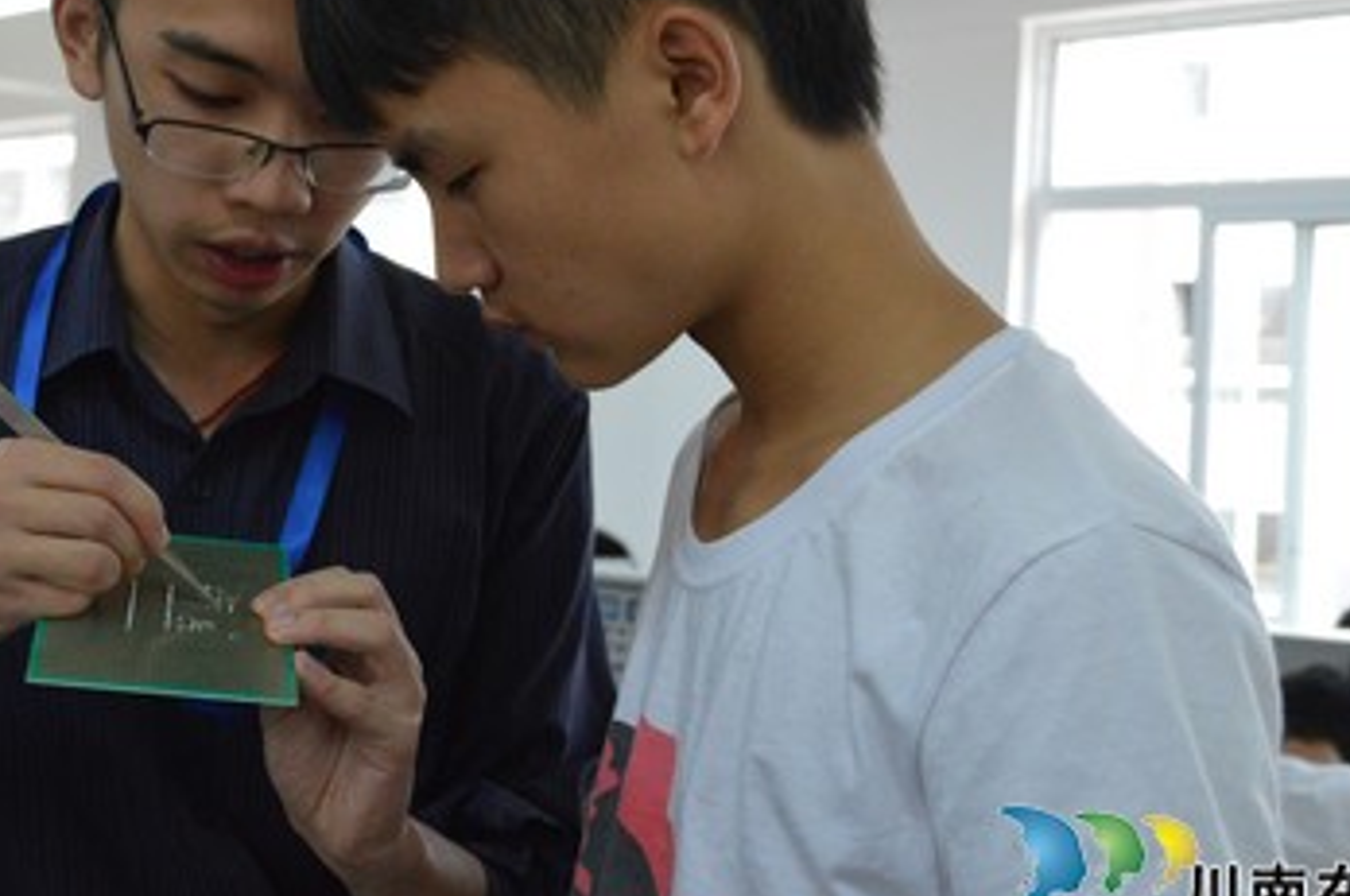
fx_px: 2097
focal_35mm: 56
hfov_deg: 35.5
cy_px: 334
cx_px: 520
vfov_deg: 24.1
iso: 2800
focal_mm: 26
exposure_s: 1/500
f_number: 4.2
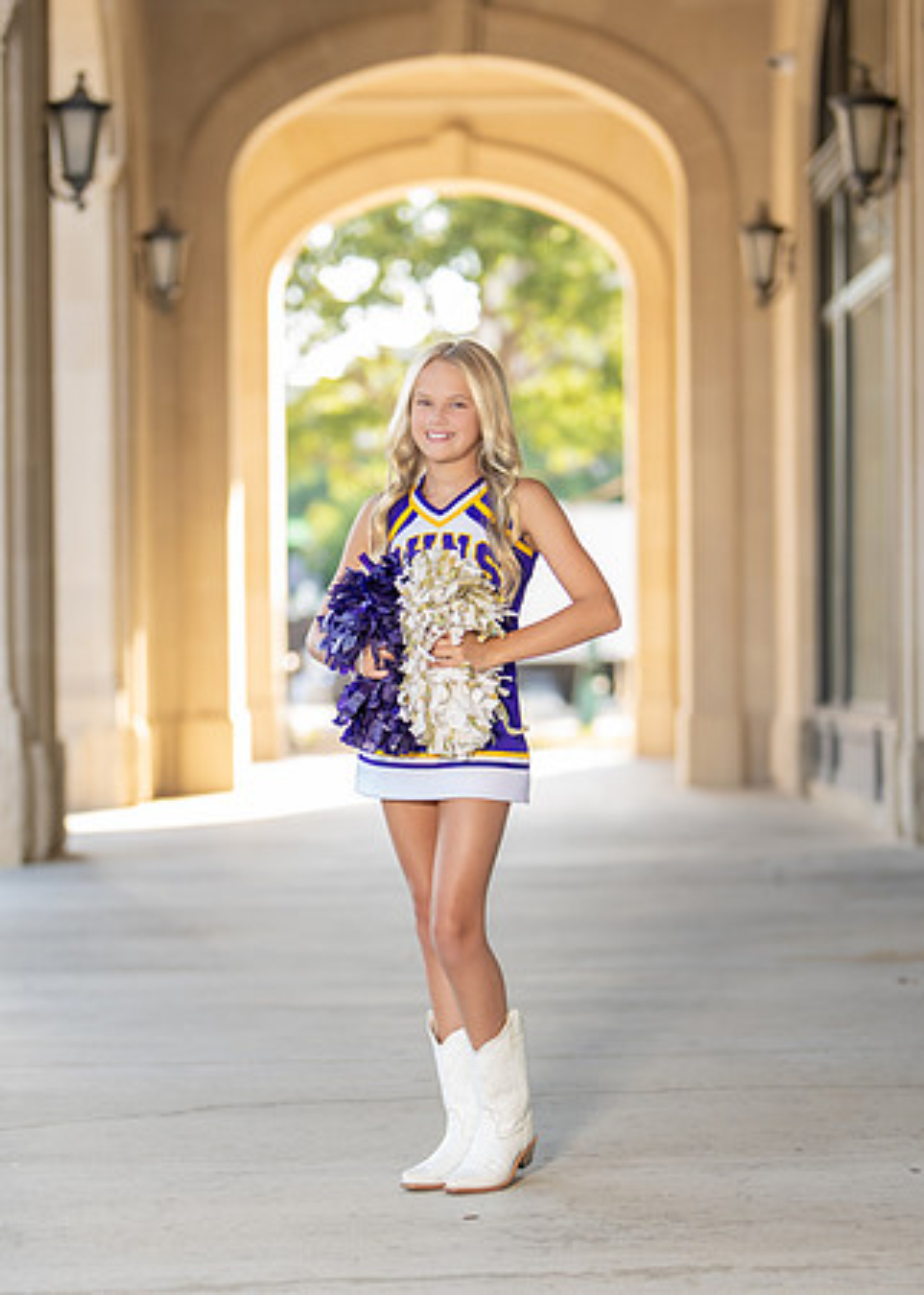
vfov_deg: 22.2
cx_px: 444
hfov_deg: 15.9
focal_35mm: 90
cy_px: 755
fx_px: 3303
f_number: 1.2
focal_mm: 50
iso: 100
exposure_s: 1/400
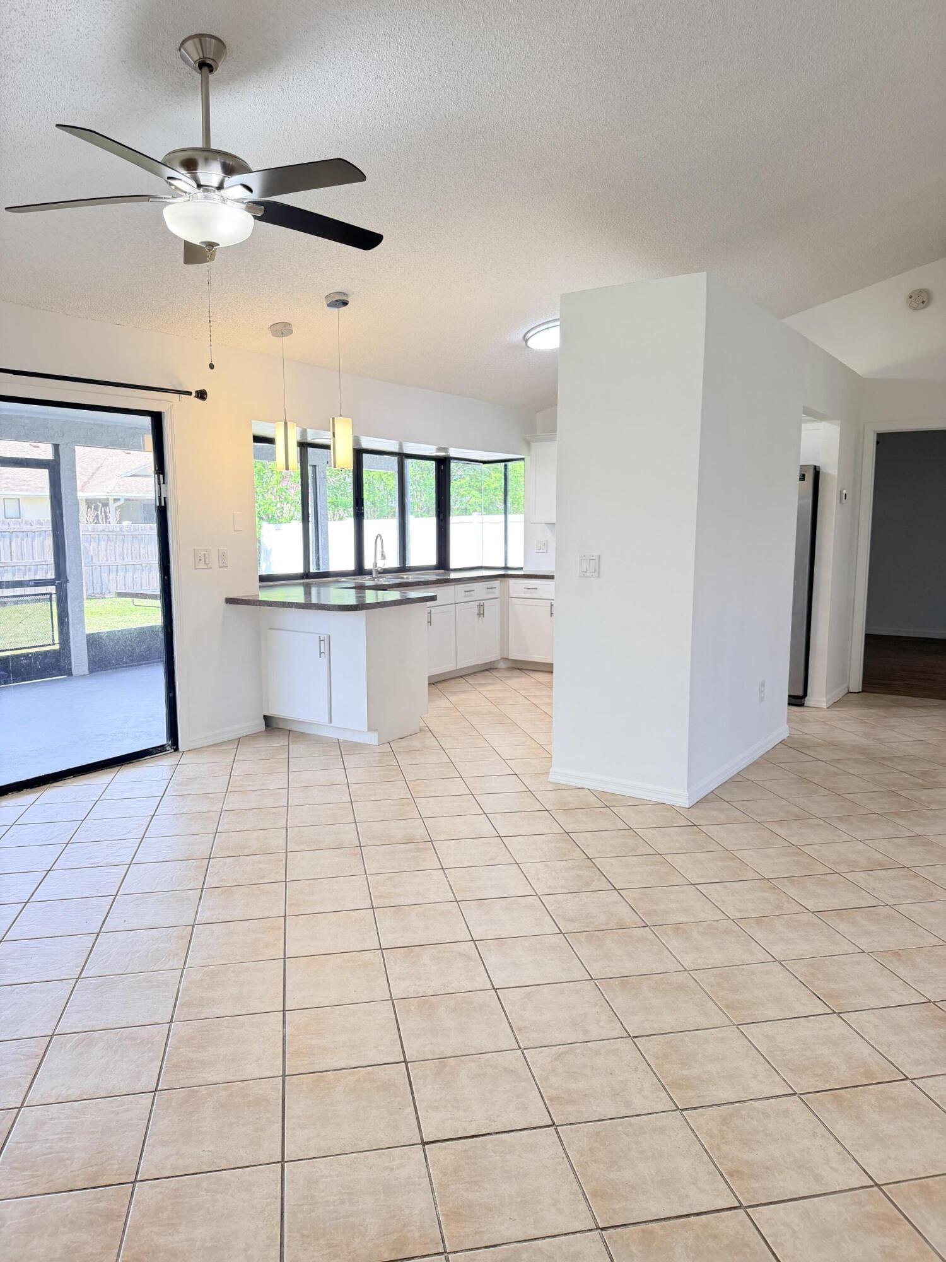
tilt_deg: -6.1
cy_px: 631
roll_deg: +0.4
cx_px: 473
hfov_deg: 56.8
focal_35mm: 24
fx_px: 875
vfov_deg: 71.6
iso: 200
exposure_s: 1/120
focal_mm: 6.76
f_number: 1.78
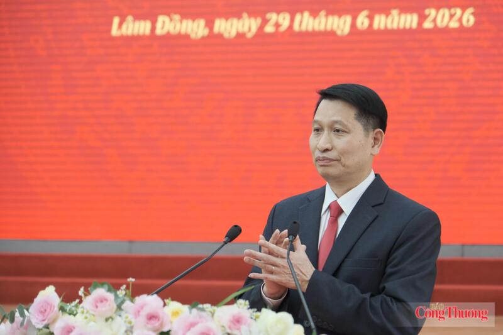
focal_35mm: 120
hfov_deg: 17.1
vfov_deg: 11.4
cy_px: 168
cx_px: 252
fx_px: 1676
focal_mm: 80
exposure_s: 1/240
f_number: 4
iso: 4000
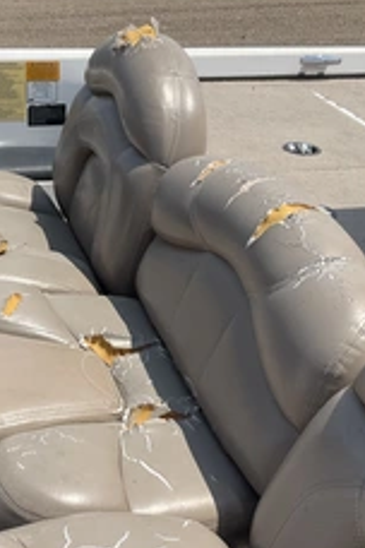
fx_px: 806
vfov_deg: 37.4
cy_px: 324
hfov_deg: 25.2
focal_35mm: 53
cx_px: 94
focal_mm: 3
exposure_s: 1/2227
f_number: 1.8
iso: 25
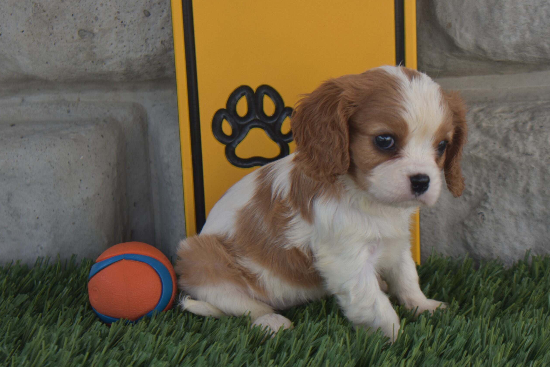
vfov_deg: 16.4
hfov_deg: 24.3
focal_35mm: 84
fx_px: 1276
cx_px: 276
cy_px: 184
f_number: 5.6
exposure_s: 1/200
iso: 200
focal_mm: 55
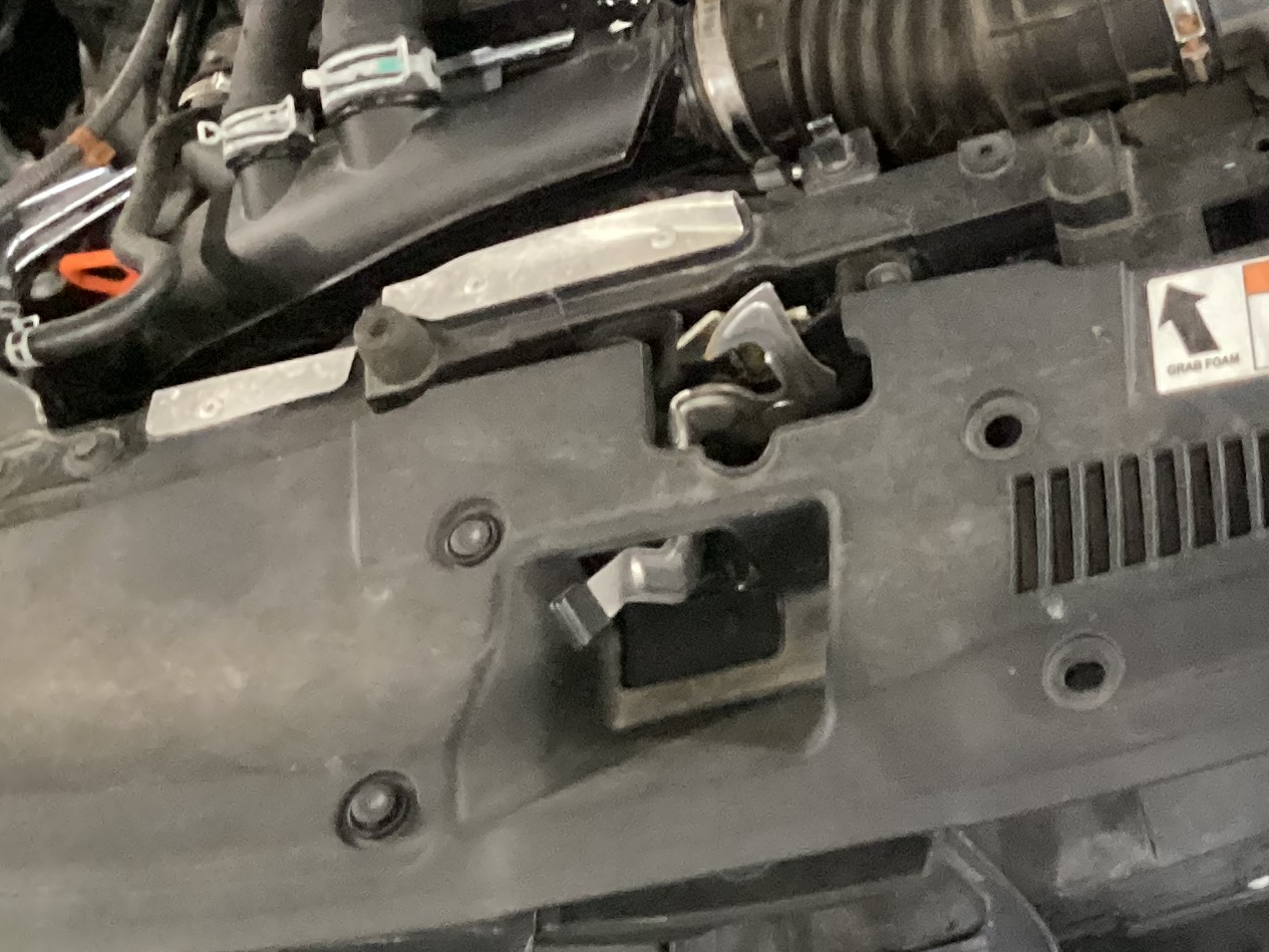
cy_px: -77
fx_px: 2933
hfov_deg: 22.1
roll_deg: +10.4
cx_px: 1622
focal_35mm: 80
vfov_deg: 17.8
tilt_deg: -39.7
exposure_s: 1/30
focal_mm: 3.3
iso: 500
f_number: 2.4
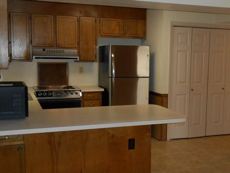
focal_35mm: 50
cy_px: 100
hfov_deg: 37.9
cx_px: 143
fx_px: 332
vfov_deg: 29.1
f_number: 4.2
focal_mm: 6.8
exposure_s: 1/30
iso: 400
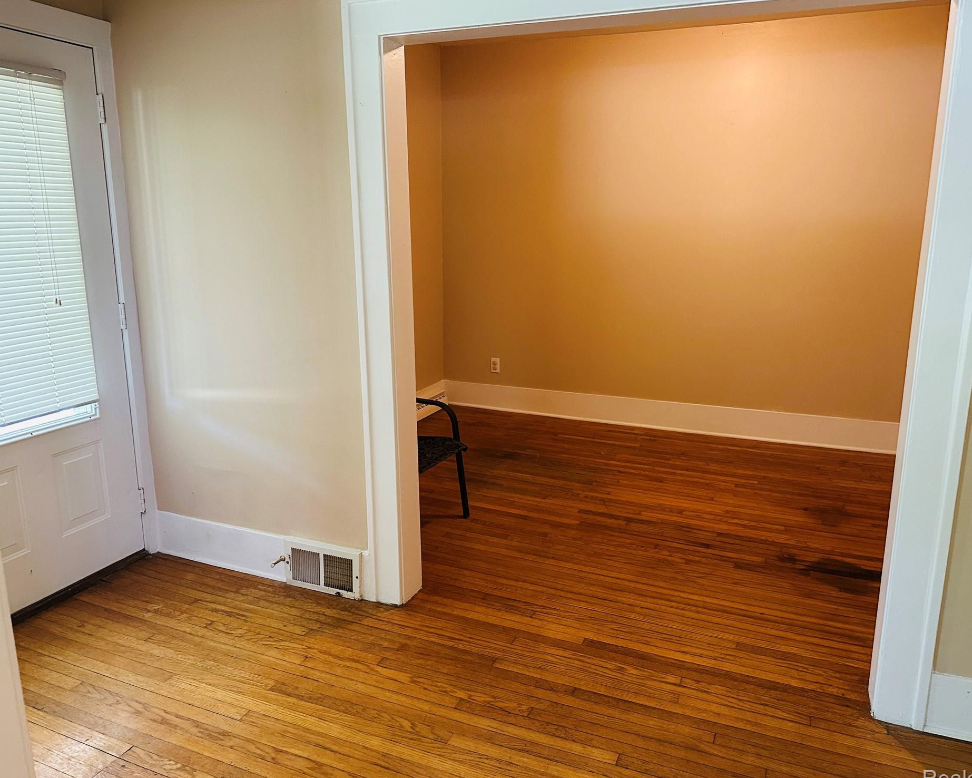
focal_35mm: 26
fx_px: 748
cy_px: 389
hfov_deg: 66.0
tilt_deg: -13.2
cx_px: 487
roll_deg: +0.4
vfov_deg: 54.9
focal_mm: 6.86
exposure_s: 1/60
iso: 400
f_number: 1.78
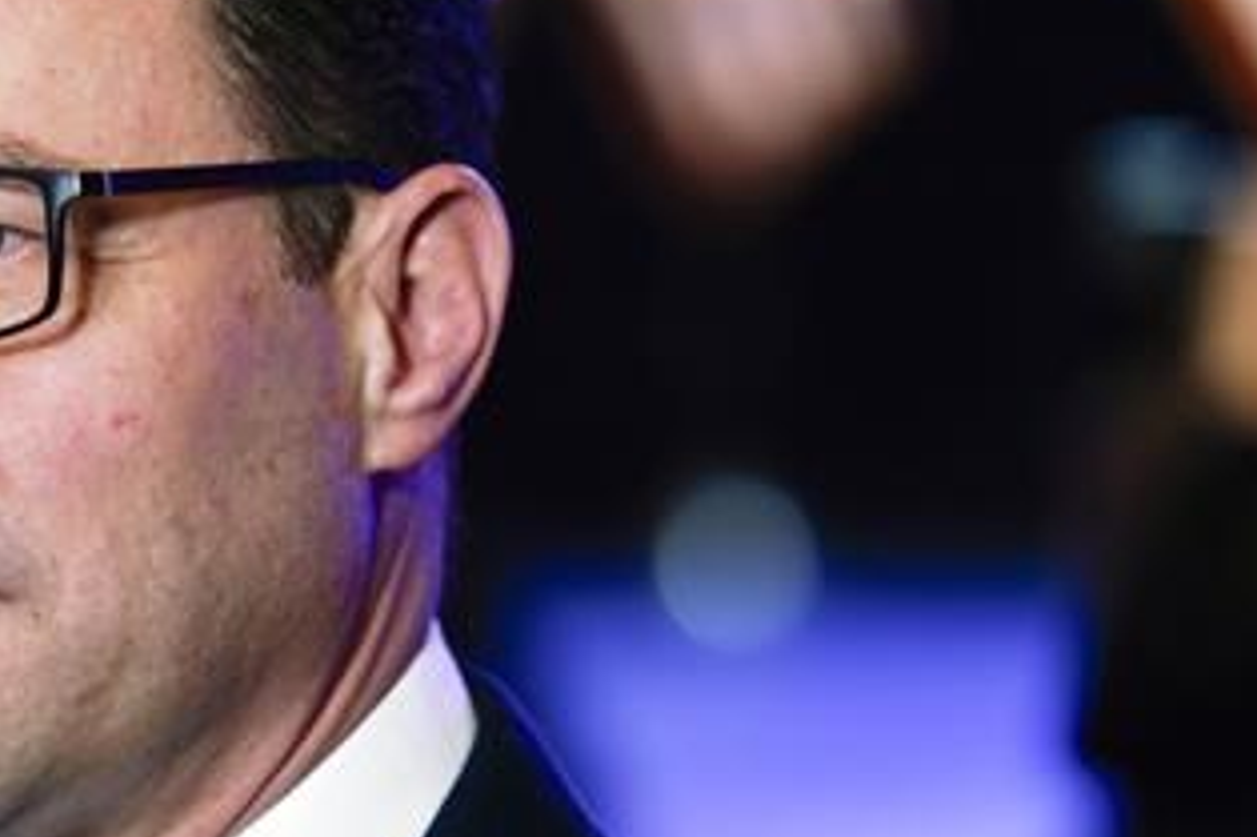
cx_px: 12
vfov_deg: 6.0
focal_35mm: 228
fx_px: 7956
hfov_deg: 9.0
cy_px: 487
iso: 1600
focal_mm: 110
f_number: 2.8
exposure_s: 1/320
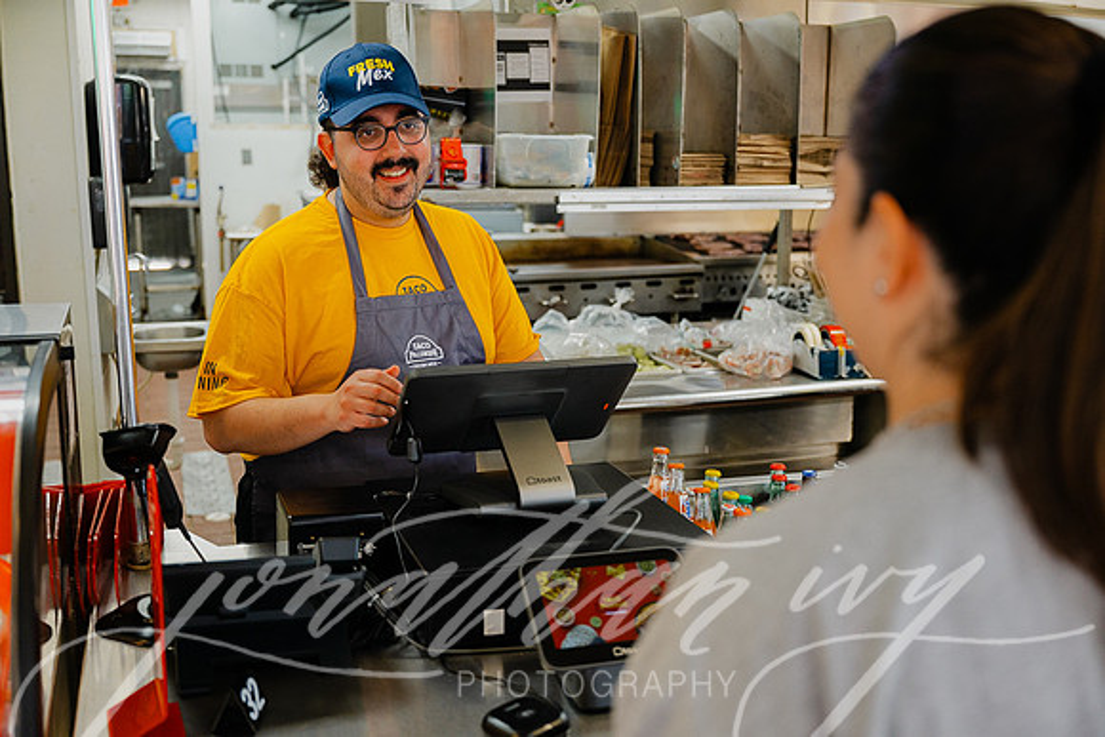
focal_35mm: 38
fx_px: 1167
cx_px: 552
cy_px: 368
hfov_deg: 50.7
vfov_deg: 35.1
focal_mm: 38
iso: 800
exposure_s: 1/200
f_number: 2.8
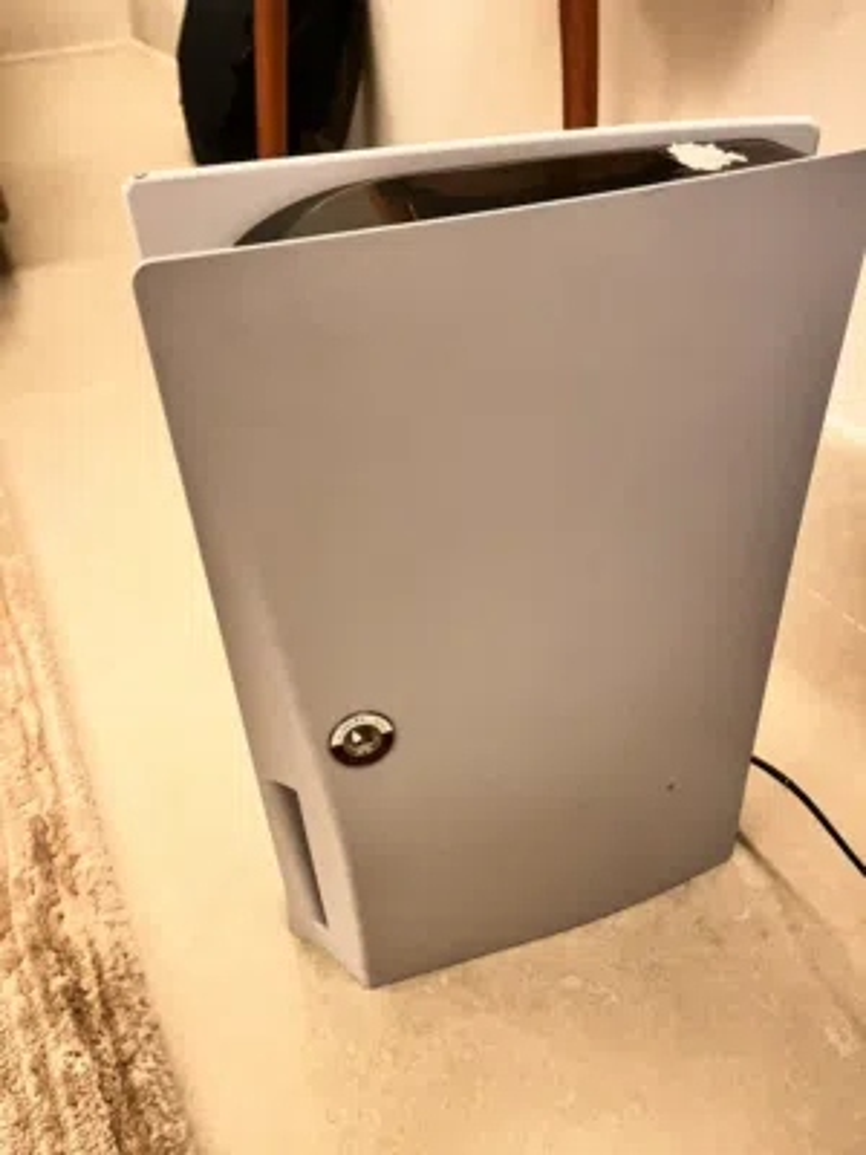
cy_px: 578
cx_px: 433
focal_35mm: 26
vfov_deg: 67.3
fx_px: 867
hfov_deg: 53.1
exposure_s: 1/17
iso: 2000
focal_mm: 5.1
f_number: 1.6
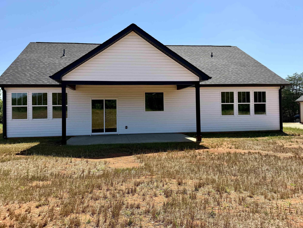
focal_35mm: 26
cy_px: 105
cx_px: 139
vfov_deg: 53.0
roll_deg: +0.2
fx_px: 228
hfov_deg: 67.2
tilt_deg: +2.0
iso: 80
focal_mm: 6.76
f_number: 1.78
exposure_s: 1/3953
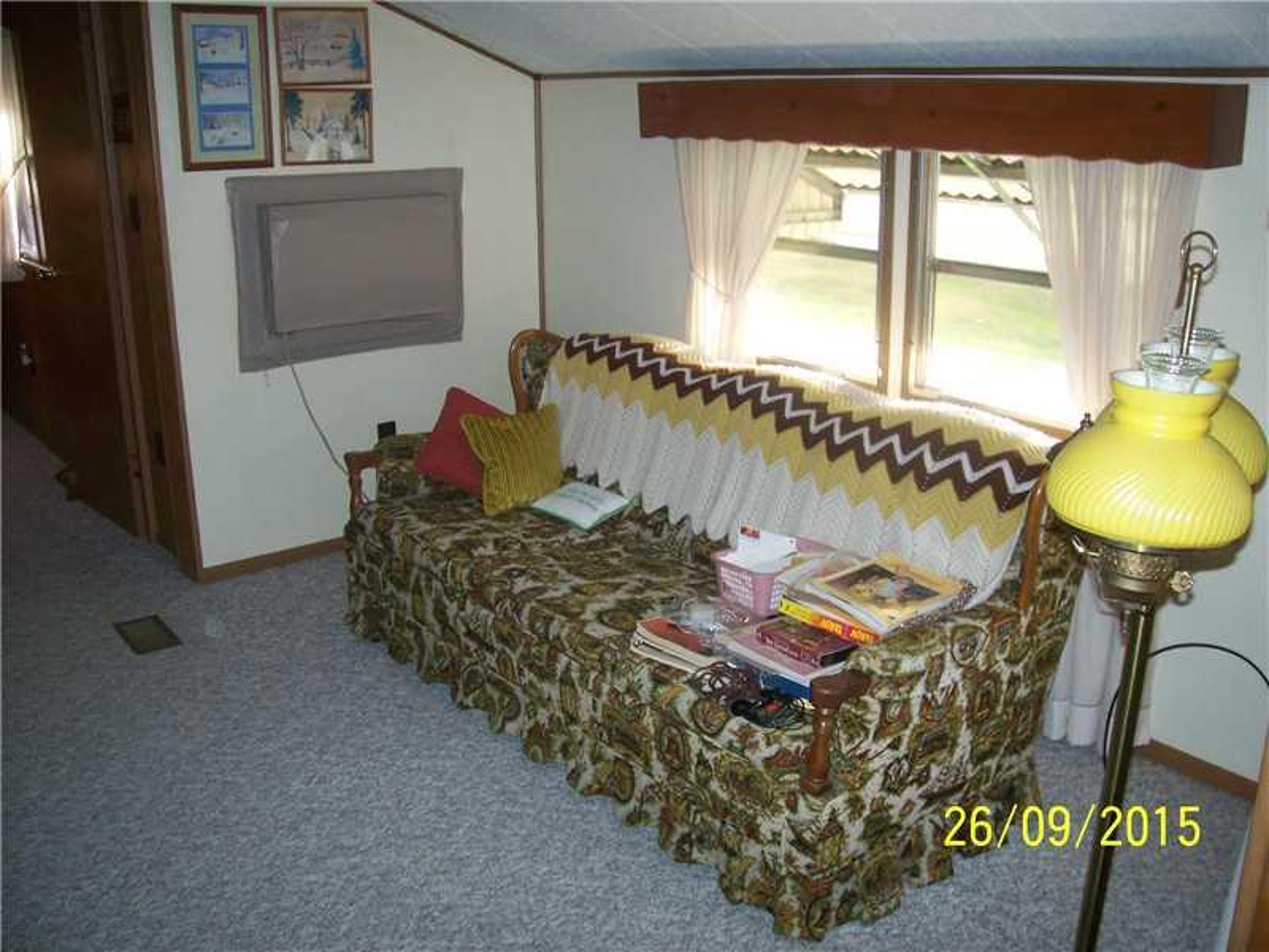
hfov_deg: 54.0
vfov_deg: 41.8
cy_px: 476
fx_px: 1246
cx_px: 634
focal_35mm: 34
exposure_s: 1/60
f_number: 2.7
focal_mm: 5.6
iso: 160
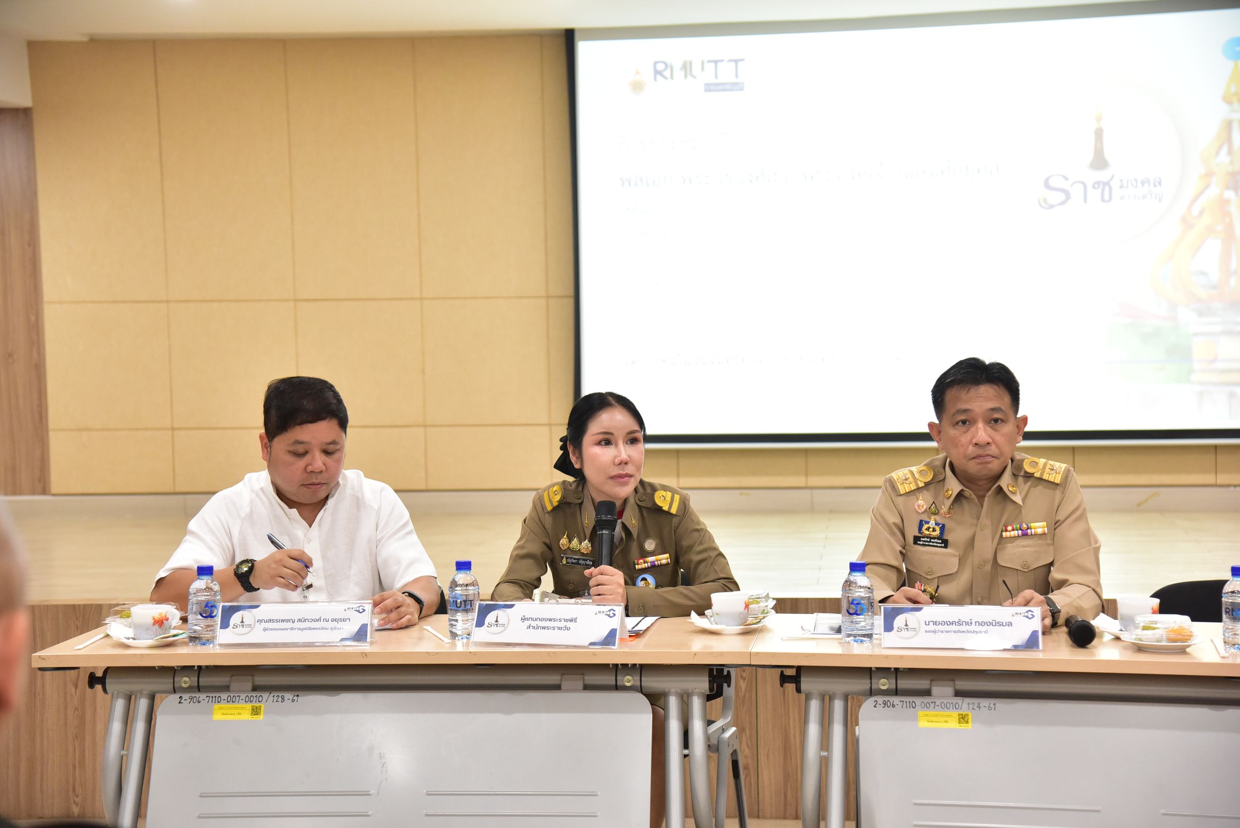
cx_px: 620
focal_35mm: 66
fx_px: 2274
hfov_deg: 30.5
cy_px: 414
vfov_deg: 20.6
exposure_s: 1/80
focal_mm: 66
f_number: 4.5
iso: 2500
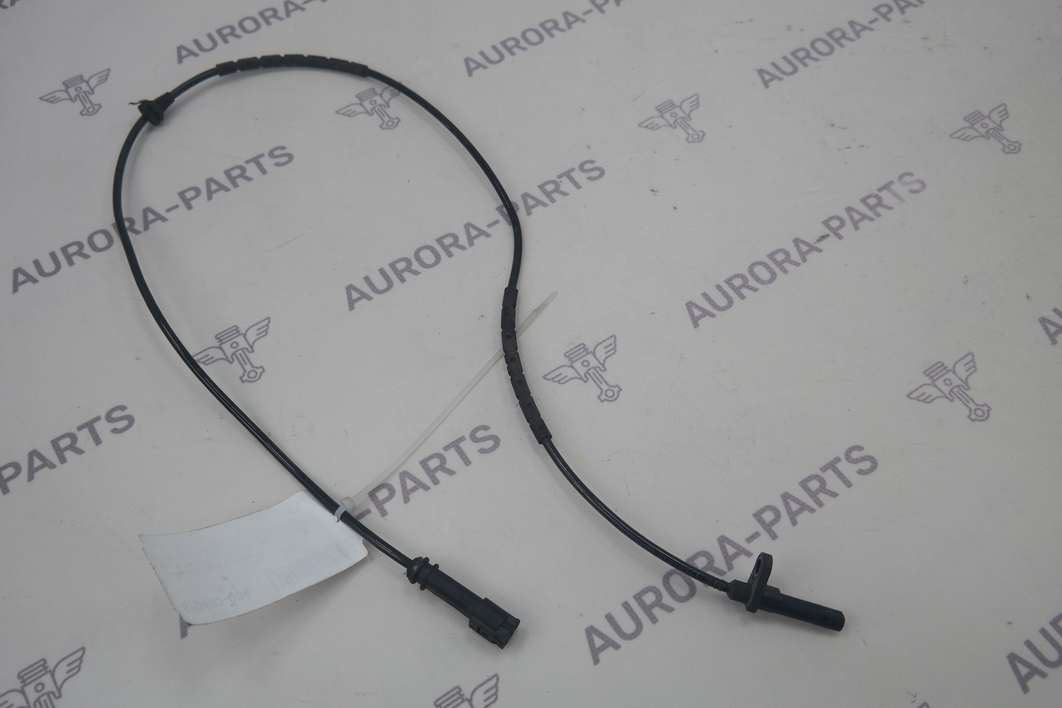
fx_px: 885
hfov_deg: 61.9
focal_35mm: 30
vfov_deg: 43.6
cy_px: 354
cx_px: 531
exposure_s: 1/80
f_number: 3.5
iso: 100
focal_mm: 20
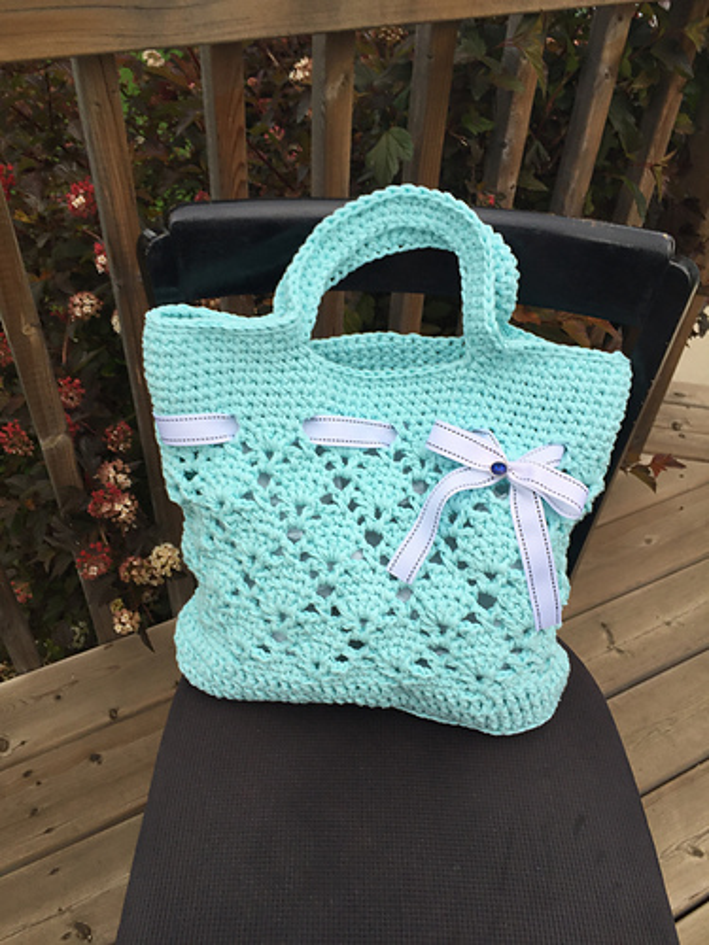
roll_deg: -2.0
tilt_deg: -40.3
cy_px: 472
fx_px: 792
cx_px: 354
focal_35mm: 29
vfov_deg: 61.7
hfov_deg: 48.2
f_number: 2.2
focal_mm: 4.15
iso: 32
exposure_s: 1/194
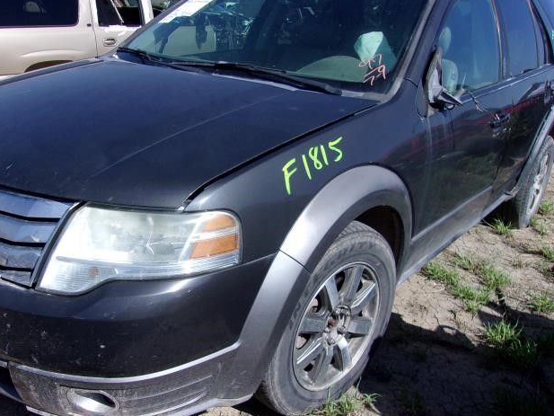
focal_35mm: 35
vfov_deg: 40.7
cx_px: 224
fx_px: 560
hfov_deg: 52.3
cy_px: 186
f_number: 10.4
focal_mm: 4.9
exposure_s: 1/100
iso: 80
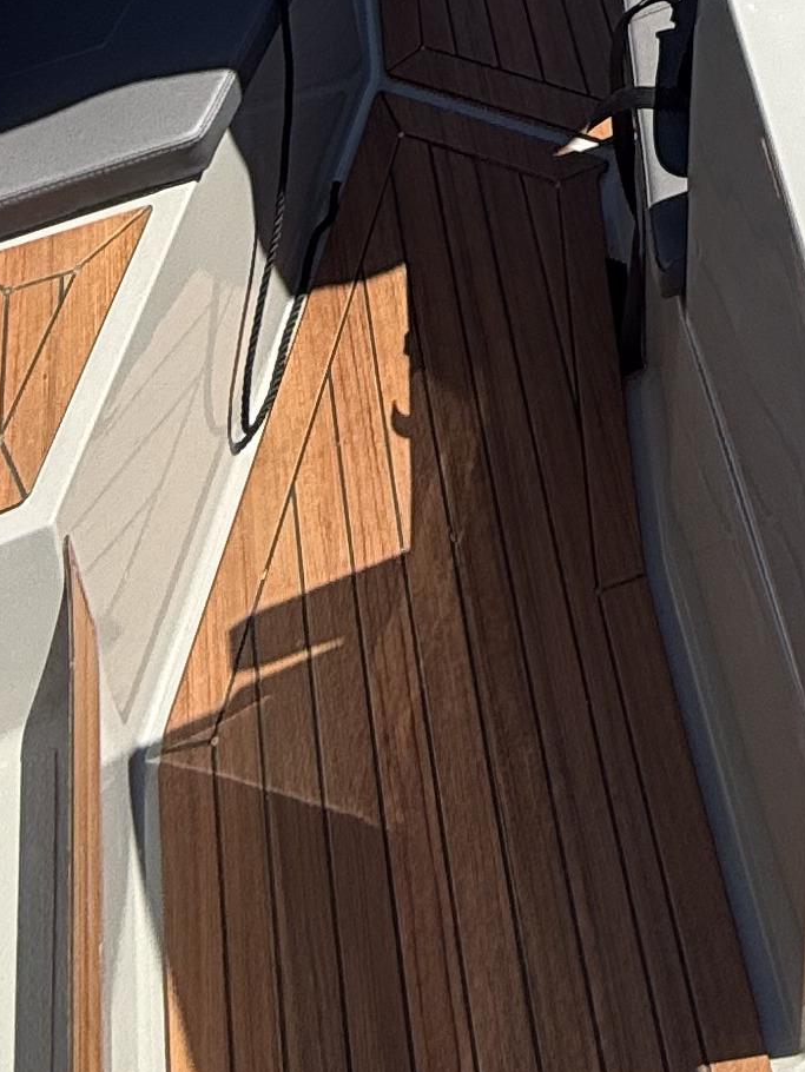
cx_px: 933
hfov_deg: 22.1
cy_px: -1005
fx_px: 1922
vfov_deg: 19.6
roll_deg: -1.8
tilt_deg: -16.4
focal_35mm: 62
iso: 50
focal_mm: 2.22
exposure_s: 1/1285
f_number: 2.2
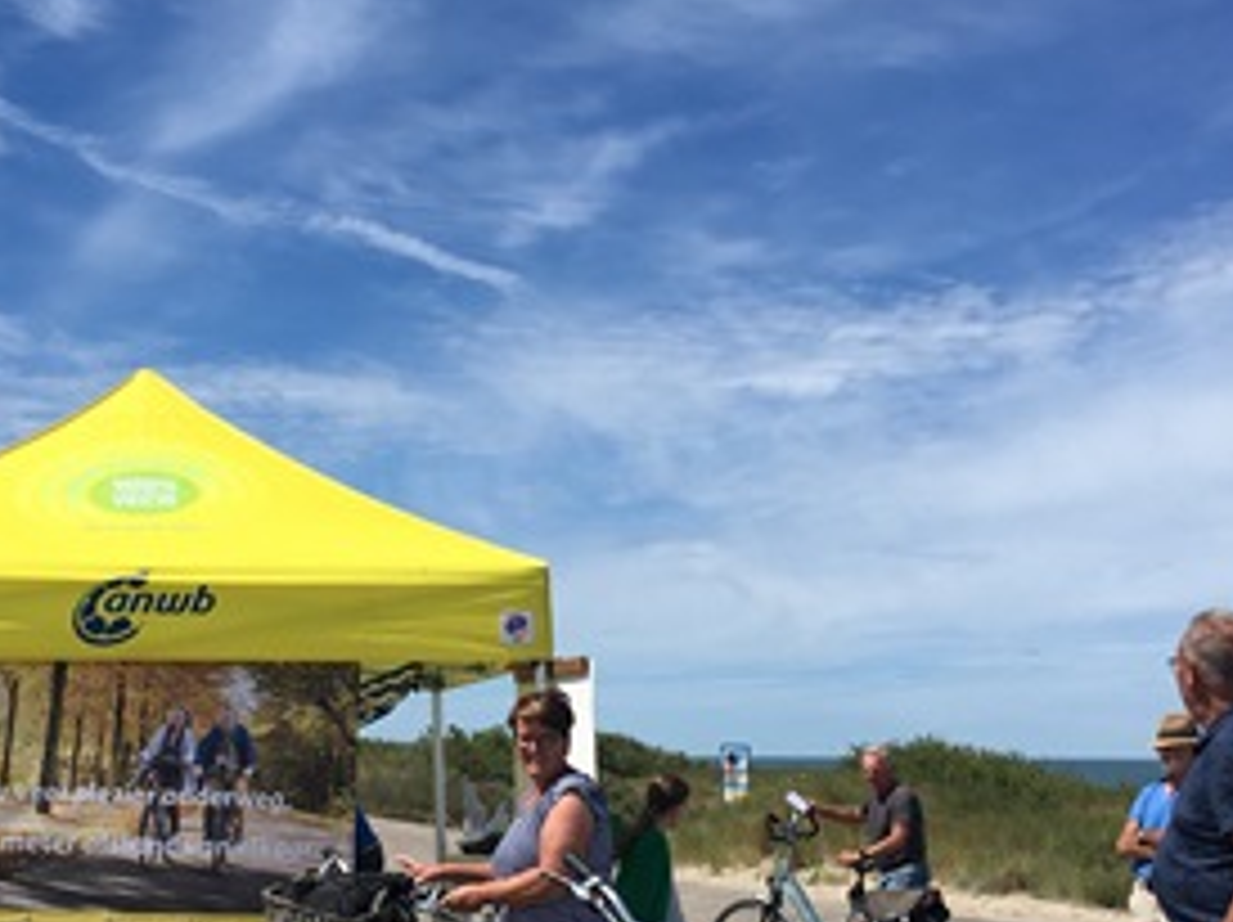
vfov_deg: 27.1
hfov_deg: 36.2
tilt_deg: +0.0
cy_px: 681
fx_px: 1886
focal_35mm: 53
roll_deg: +1.4
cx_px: 580
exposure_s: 1/2653
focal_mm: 4.15
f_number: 2.2
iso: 25
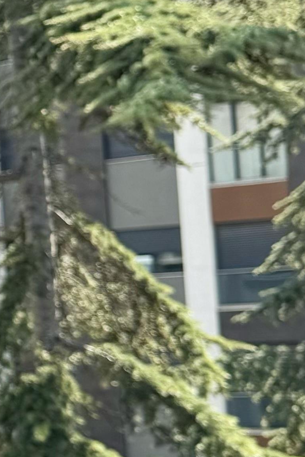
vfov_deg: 16.6
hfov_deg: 9.6
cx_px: -480
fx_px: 1563
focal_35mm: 123
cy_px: 247
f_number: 1.78
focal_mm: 6.76
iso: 80
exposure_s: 1/1215
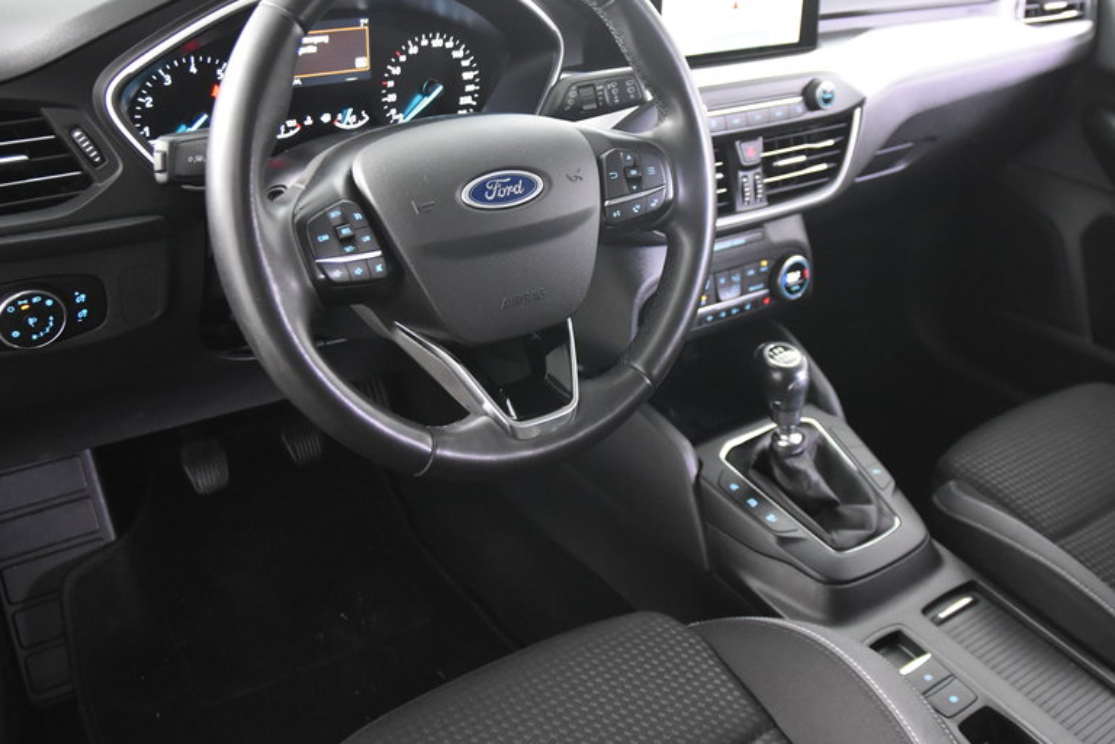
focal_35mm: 40
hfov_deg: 48.4
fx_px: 1239
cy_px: 294
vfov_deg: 33.3
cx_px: 592
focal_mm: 20
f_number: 2.8
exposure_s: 1/30
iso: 3600
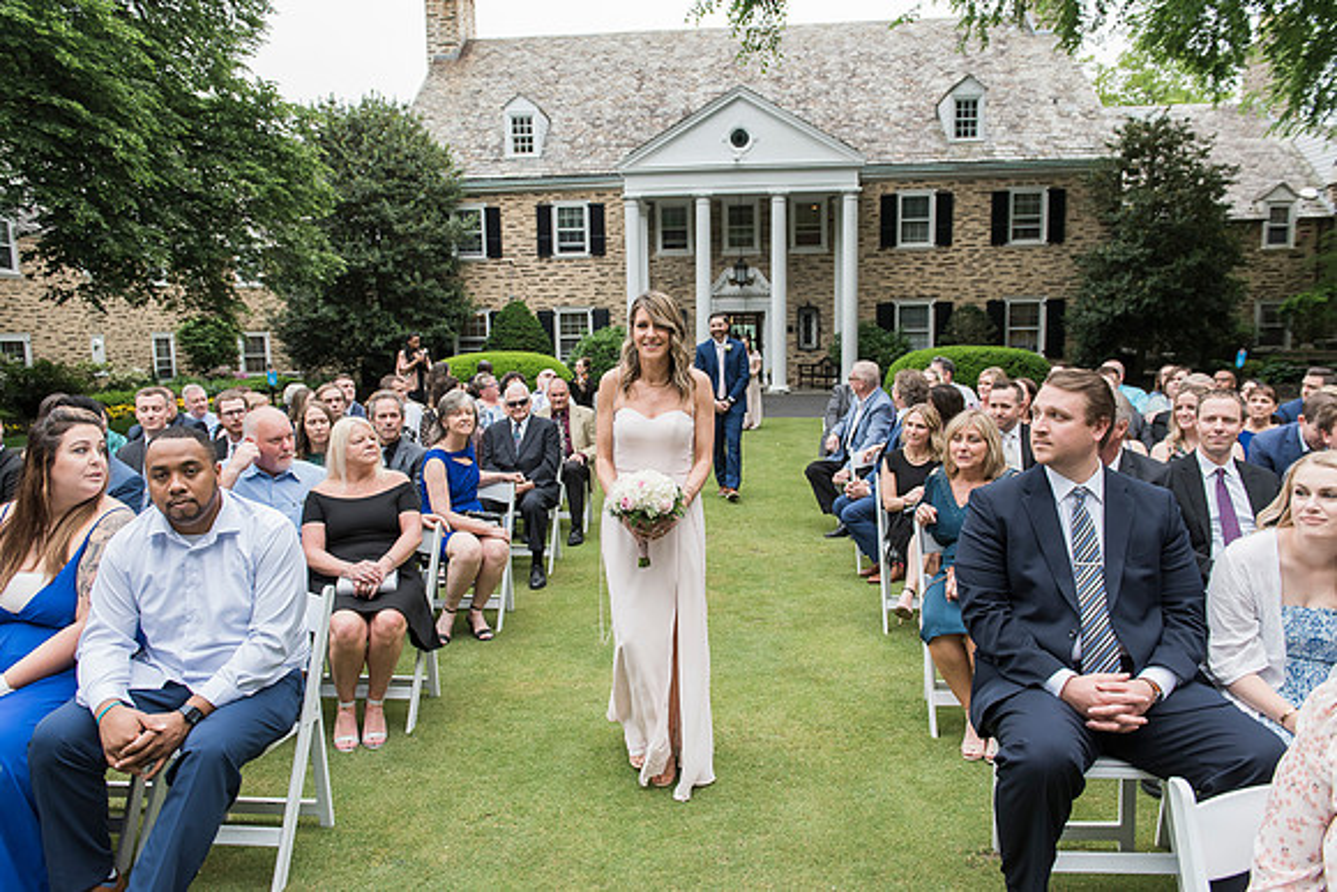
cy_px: 446
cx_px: 668
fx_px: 966
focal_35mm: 26
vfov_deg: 49.6
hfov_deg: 69.4
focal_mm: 26
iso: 800
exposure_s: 1/640
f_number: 4
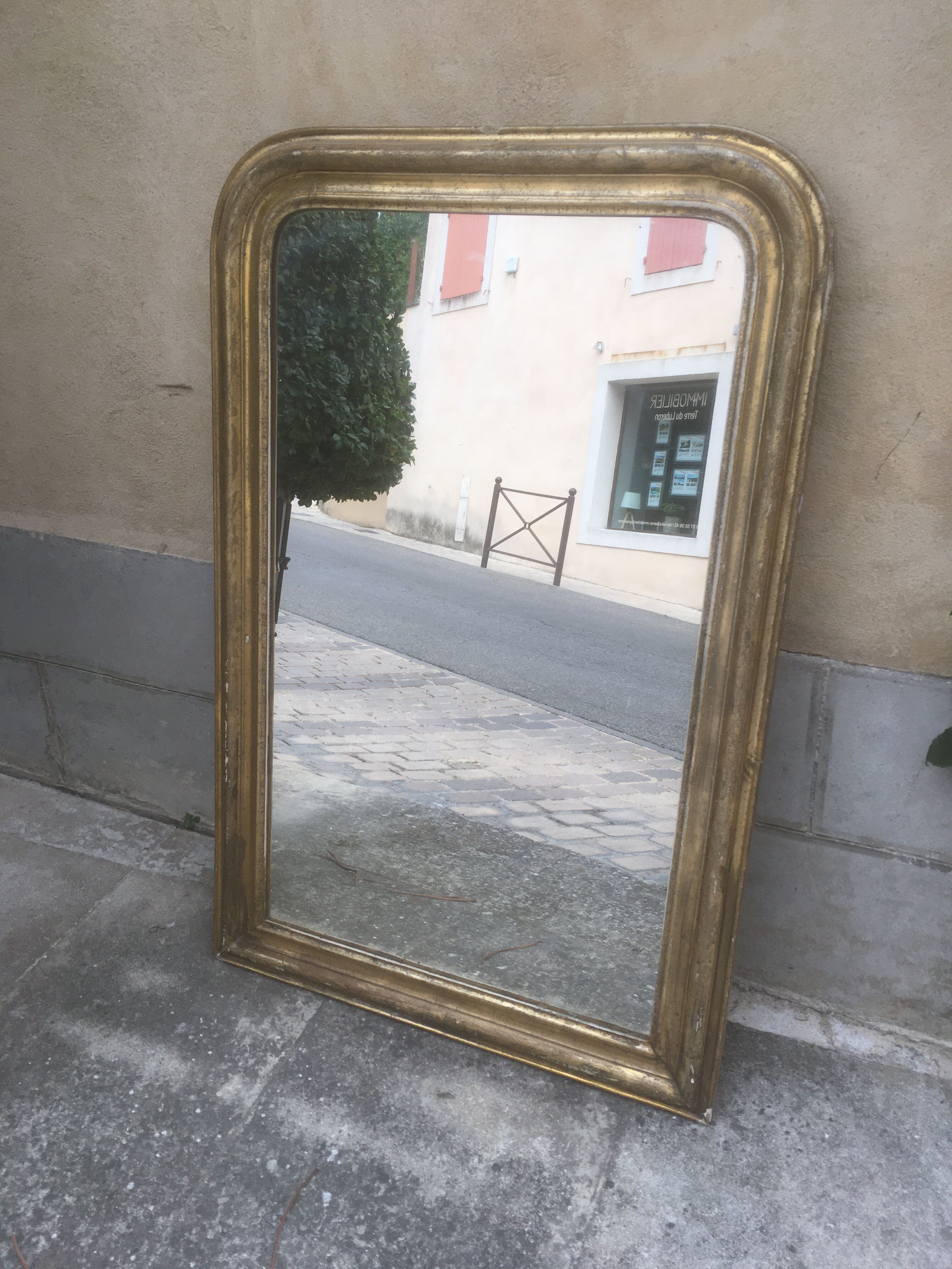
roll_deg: +0.9
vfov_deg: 61.7
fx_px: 1063
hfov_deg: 48.2
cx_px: 476
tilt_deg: -24.9
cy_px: 634
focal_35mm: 29
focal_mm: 4.15
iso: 40
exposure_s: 1/100
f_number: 2.2
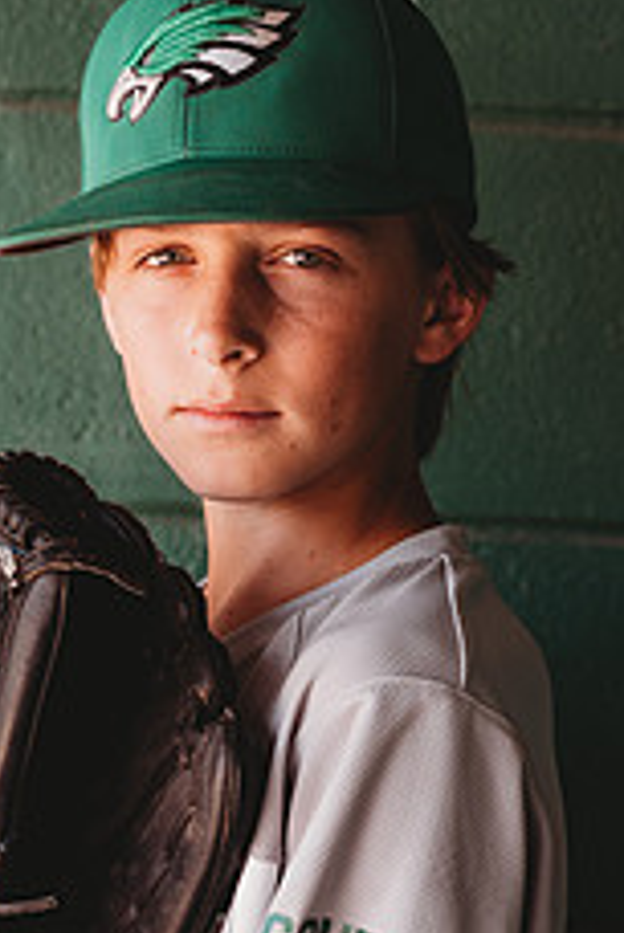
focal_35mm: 167
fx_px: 4335
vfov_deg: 12.3
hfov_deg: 8.2
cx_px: 200
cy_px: 684
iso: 200
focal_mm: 85
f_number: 2.8
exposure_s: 1/250
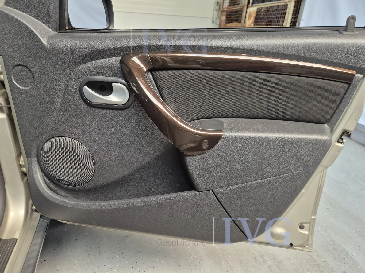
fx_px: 243
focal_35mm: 23
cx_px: 182
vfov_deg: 58.9
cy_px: 136
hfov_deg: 73.9
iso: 160
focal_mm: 5.4
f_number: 1.8
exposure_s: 1/180
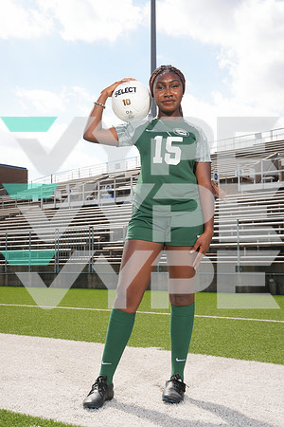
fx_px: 556
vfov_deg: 41.9
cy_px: 214
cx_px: 142
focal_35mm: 47
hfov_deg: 28.6
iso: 125
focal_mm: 47
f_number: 9
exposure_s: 1/200
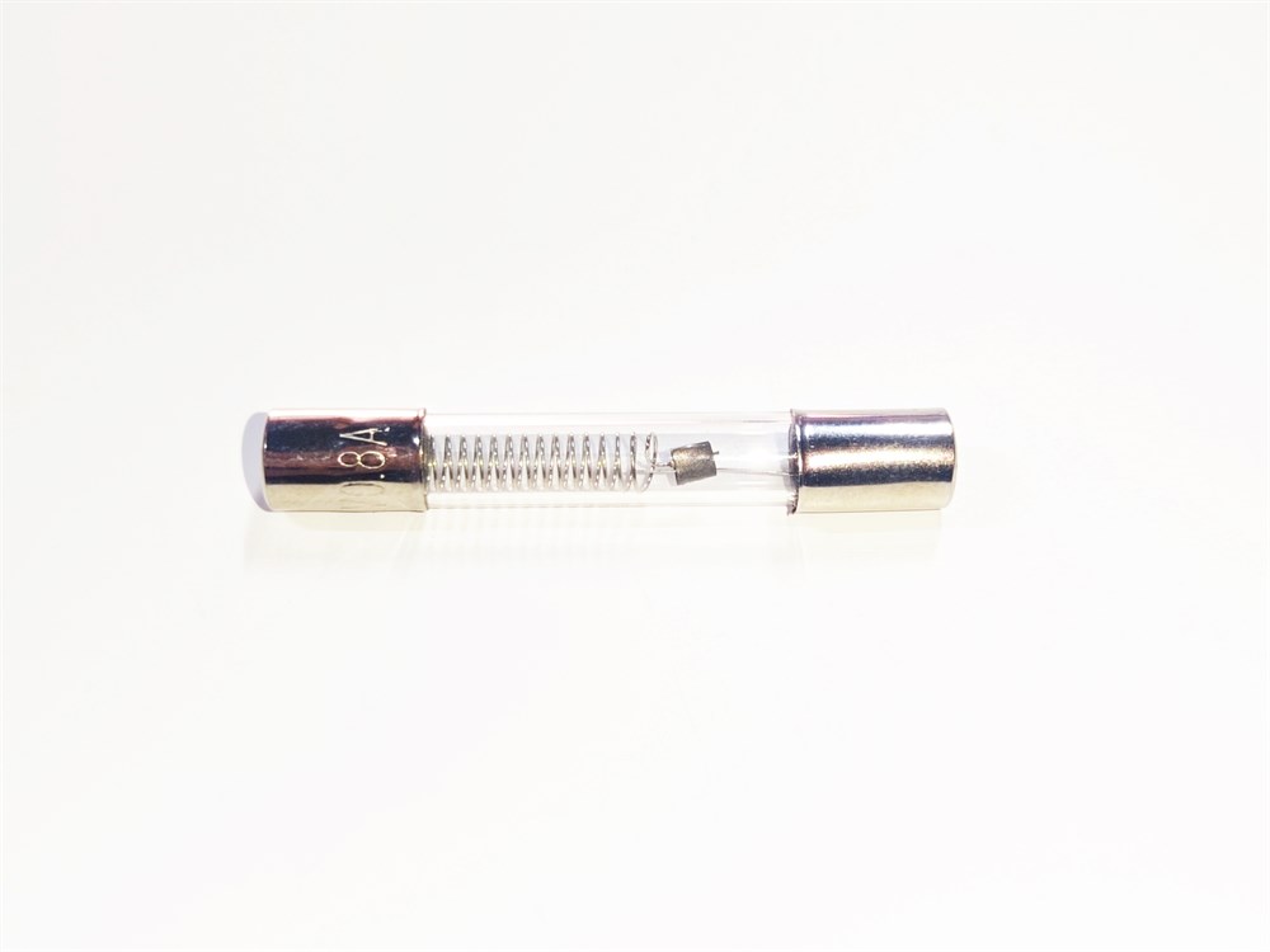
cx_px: 635
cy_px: 476
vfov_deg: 53.1
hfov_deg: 67.3
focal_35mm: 26
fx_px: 954
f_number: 1.79
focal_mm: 4.74
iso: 145
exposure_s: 1/50
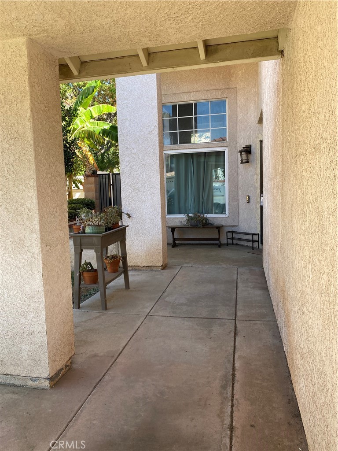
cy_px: 226
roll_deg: +1.1
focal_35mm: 26
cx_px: 169
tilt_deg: -3.6
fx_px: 338
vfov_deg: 67.3
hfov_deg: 53.1
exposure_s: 1/320
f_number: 1.8
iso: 32
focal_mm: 4.25
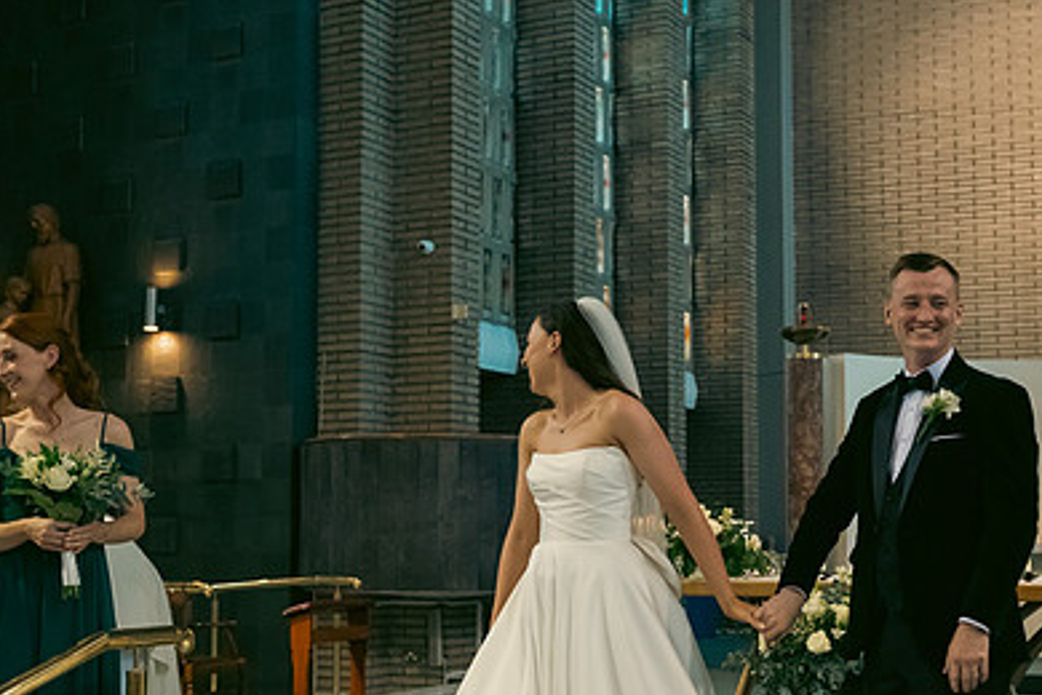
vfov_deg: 25.9
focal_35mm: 52
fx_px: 1505
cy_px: 440
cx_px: 652
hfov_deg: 38.0
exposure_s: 1/160
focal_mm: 35
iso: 1000
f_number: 3.5
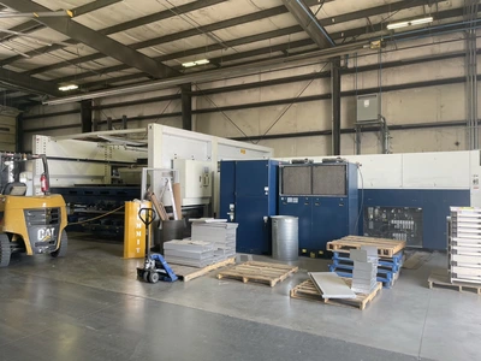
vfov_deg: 53.1
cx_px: 240
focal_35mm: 26
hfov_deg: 67.3
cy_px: 180
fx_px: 361
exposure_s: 1/121
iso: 50
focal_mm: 4.2
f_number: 1.6
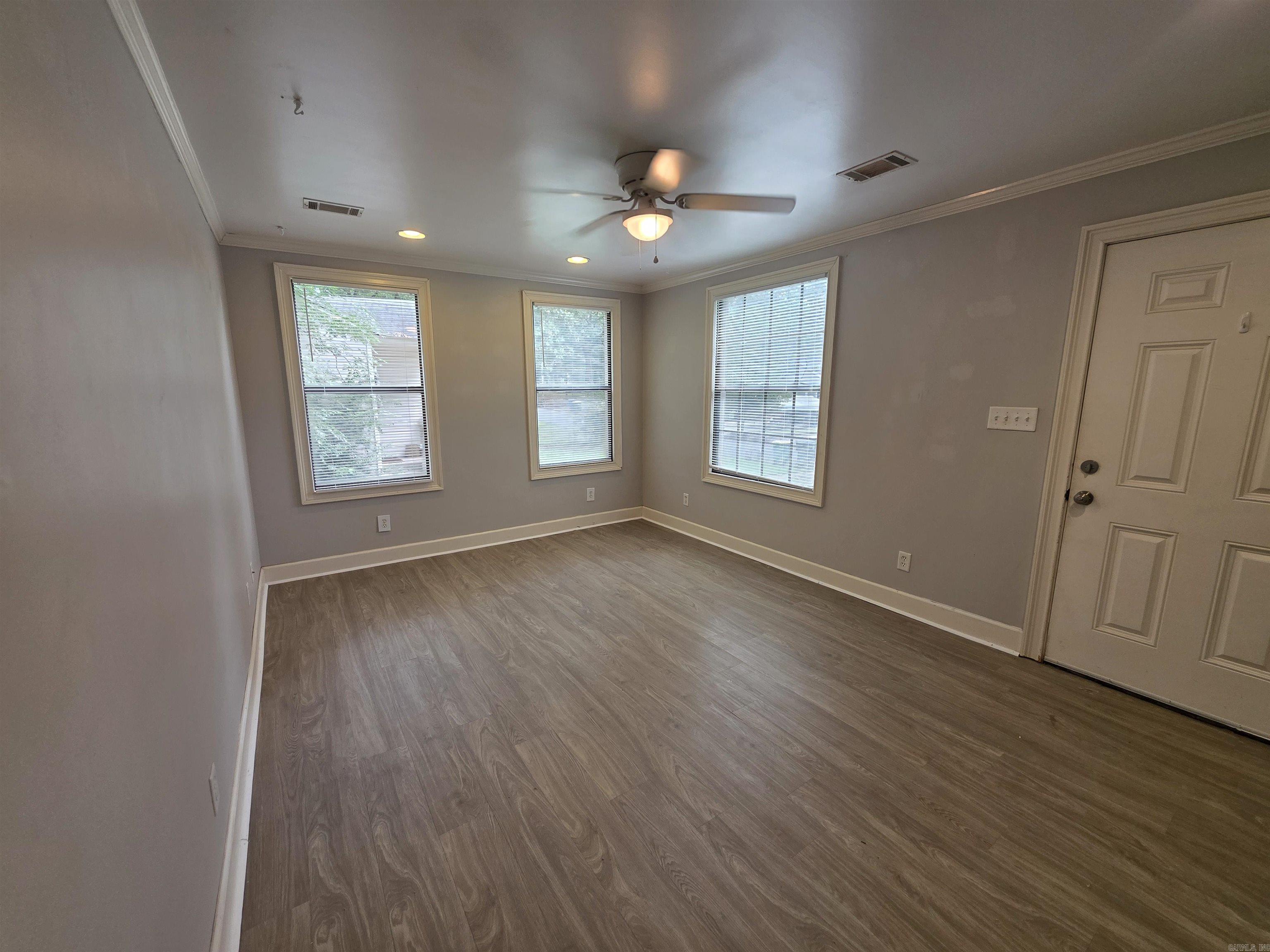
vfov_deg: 89.9
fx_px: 477
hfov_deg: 106.2
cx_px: 635
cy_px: 476
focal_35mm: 13
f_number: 1.9
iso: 125
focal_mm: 2.2
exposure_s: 1/120
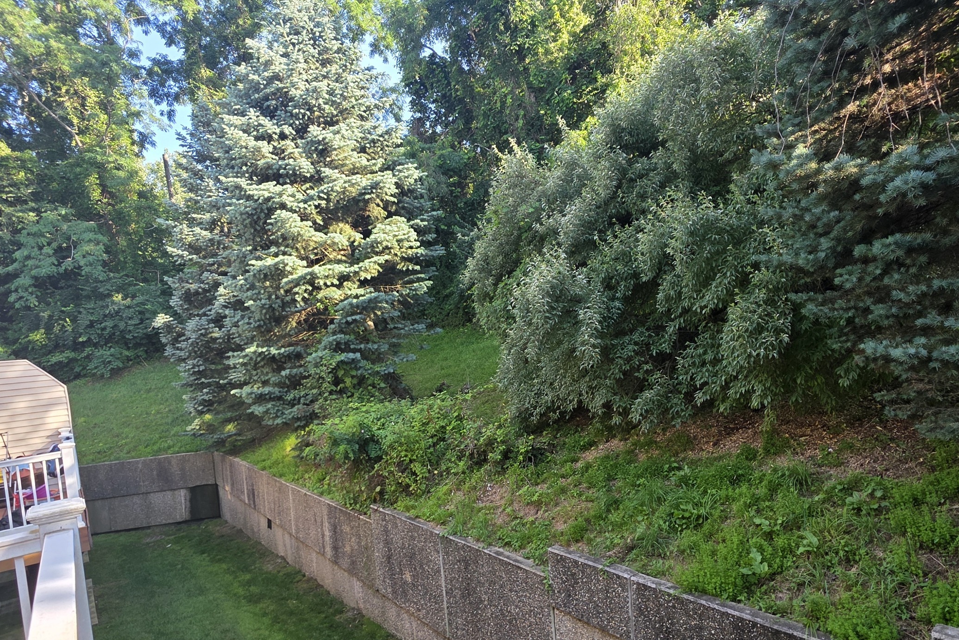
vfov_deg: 61.5
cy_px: 377
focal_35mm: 20
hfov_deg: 83.4
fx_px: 533
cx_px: 555
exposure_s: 1/120
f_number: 1.9
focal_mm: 2.2
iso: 25
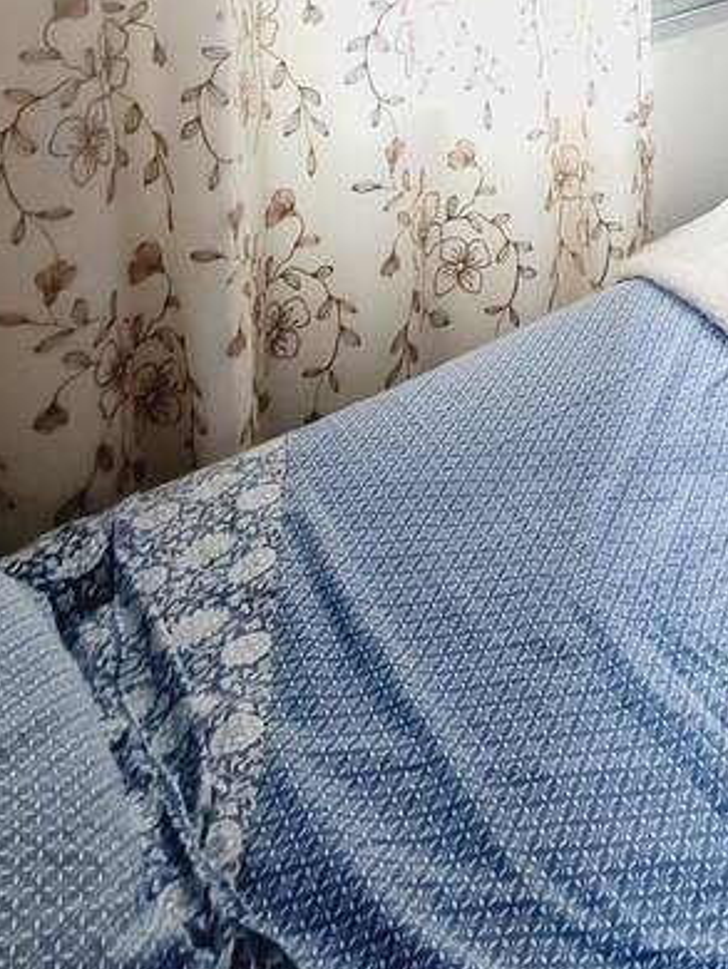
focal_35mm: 36
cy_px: -273
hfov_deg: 31.0
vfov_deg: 35.8
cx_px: 944
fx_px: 1008
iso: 160
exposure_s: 1/60
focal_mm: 2.2
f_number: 2.2
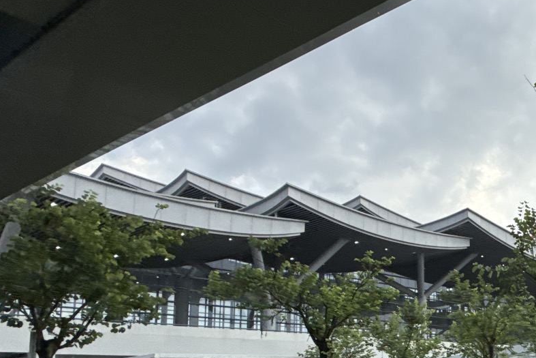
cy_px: 316
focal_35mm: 37
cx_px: 644
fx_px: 551
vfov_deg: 34.1
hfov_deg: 38.3
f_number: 2.2
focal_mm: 2.22
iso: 50
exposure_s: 1/436
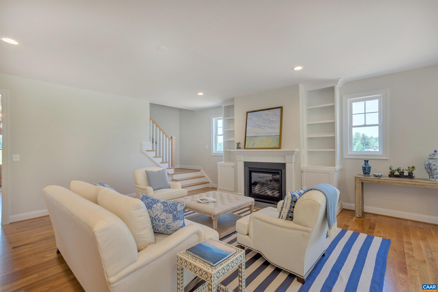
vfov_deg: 77.3
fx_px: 182
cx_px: 219
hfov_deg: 100.4
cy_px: 146
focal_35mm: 15
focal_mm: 10
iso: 200
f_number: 8
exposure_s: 1/15
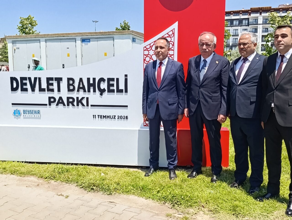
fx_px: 296
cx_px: 146
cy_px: 110
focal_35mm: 35
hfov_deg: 52.6
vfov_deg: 40.8
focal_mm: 6.11
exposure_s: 1/461
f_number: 1.7
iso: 50
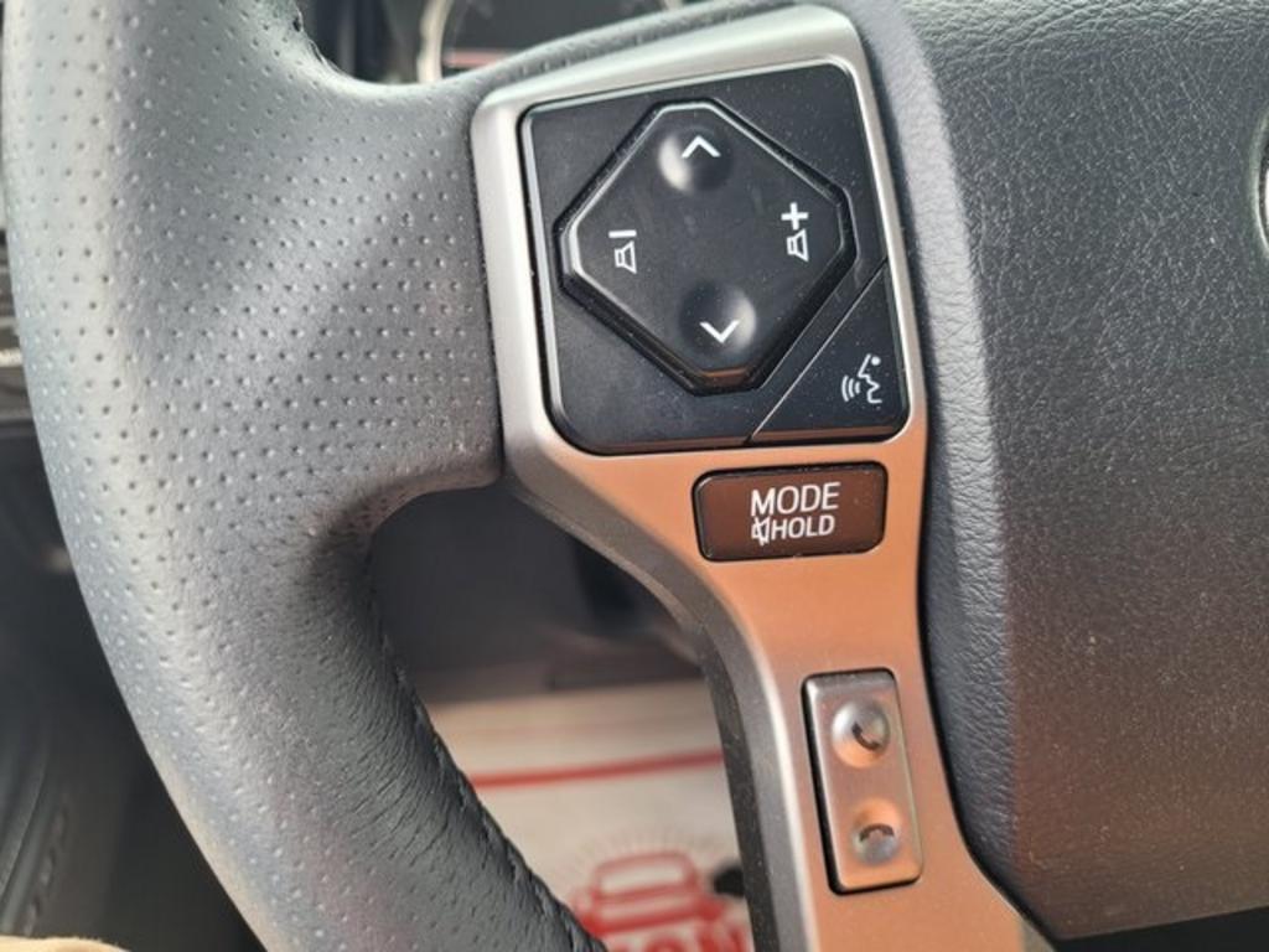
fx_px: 953
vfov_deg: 53.1
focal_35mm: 26
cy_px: 476
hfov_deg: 67.3
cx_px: 634
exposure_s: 1/120
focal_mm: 5.4
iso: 100
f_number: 1.8
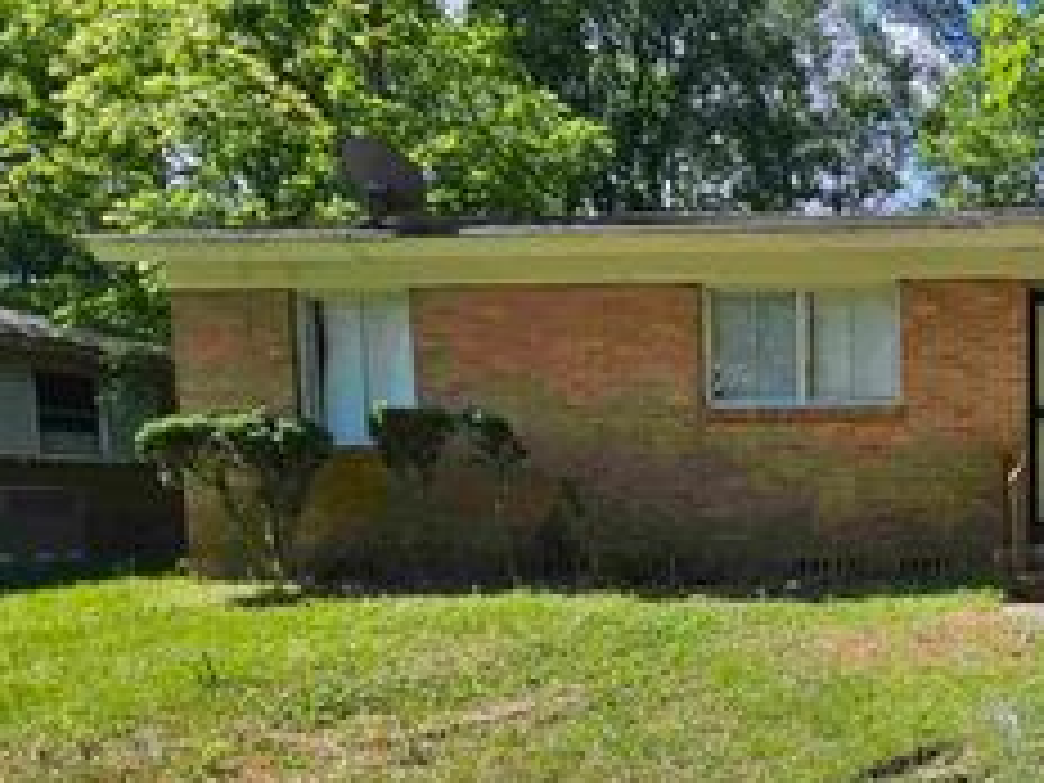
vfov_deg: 47.8
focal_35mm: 28
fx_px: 844
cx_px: 1008
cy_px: 592
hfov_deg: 52.5
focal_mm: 2.2
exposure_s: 1/1509
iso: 50
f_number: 2.2
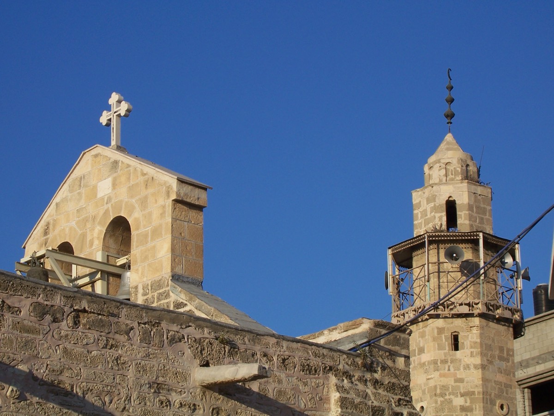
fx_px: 1632
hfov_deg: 19.3
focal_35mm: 102
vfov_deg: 14.5
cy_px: 208
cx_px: 277
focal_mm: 17.5
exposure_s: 1/500
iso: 80
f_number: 5.6
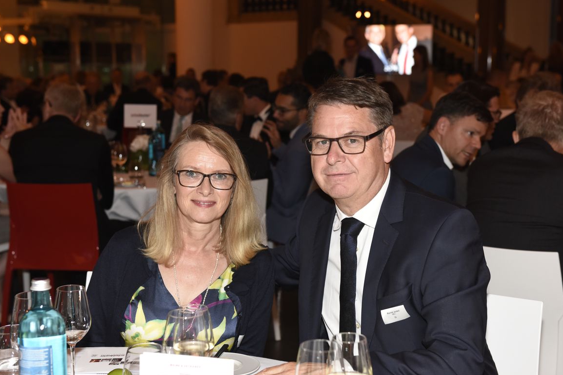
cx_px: 277
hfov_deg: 34.5
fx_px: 907
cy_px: 193
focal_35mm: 58
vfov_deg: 23.4
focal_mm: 56
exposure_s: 1/80
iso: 1600
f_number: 4.5
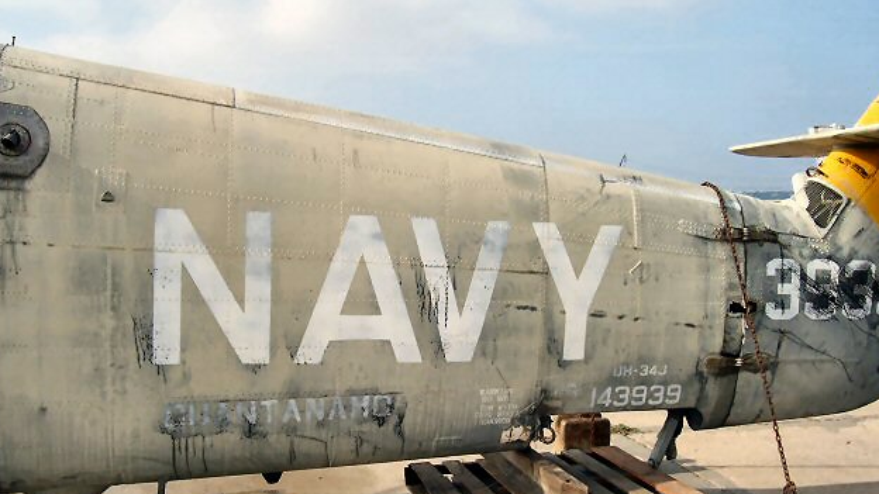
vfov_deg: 31.0
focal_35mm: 38
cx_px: 440
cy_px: 312
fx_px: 886
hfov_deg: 52.8
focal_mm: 5.6
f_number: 5.6
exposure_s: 1/500
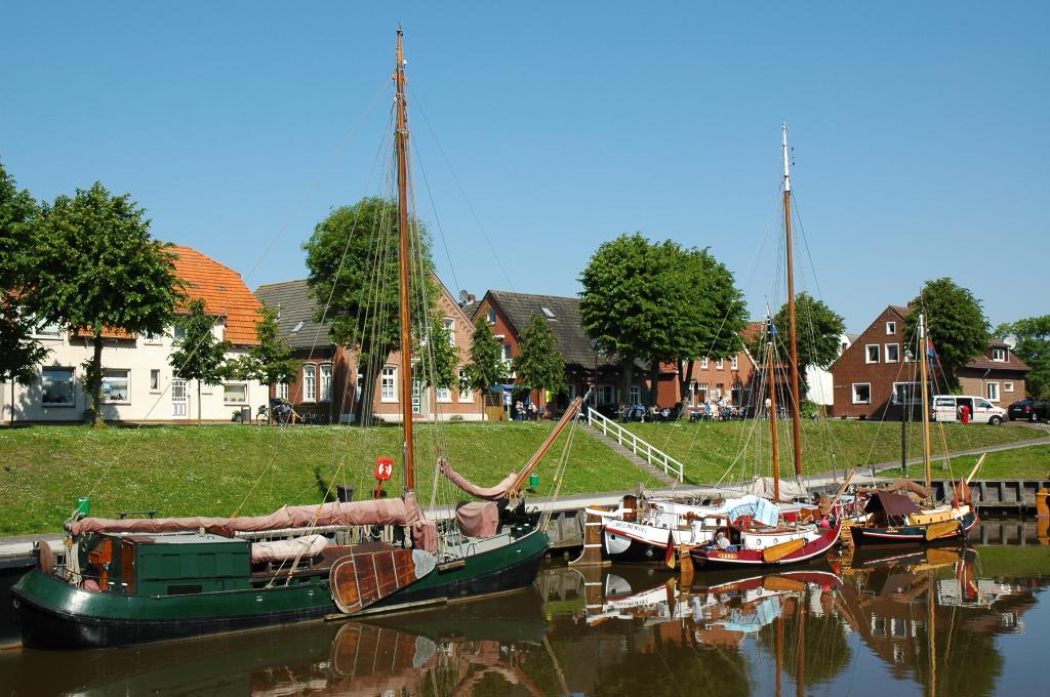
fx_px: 1267
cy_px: 348
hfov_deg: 45.0
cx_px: 525
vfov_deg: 30.8
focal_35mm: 44
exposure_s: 1/250
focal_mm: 29
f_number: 10
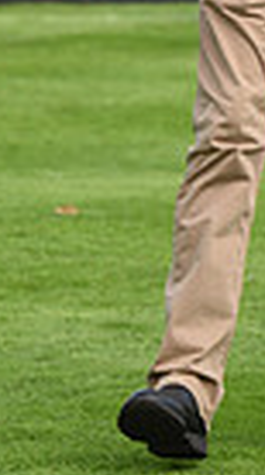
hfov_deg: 2.2
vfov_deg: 3.9
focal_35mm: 552
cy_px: -43
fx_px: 6938
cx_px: 895
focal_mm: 125
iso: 400
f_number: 5.6
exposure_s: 1/1000
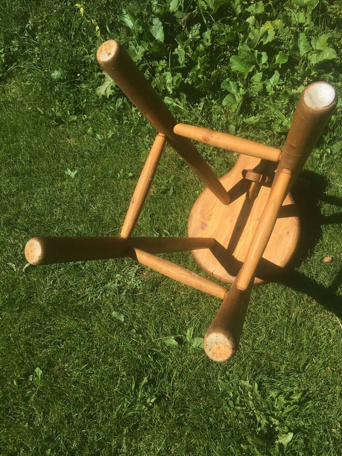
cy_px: 228
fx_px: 382
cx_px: 171
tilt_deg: -50.7
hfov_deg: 48.2
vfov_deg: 61.7
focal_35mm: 29
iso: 25
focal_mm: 4.15
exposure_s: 1/2024
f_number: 2.2
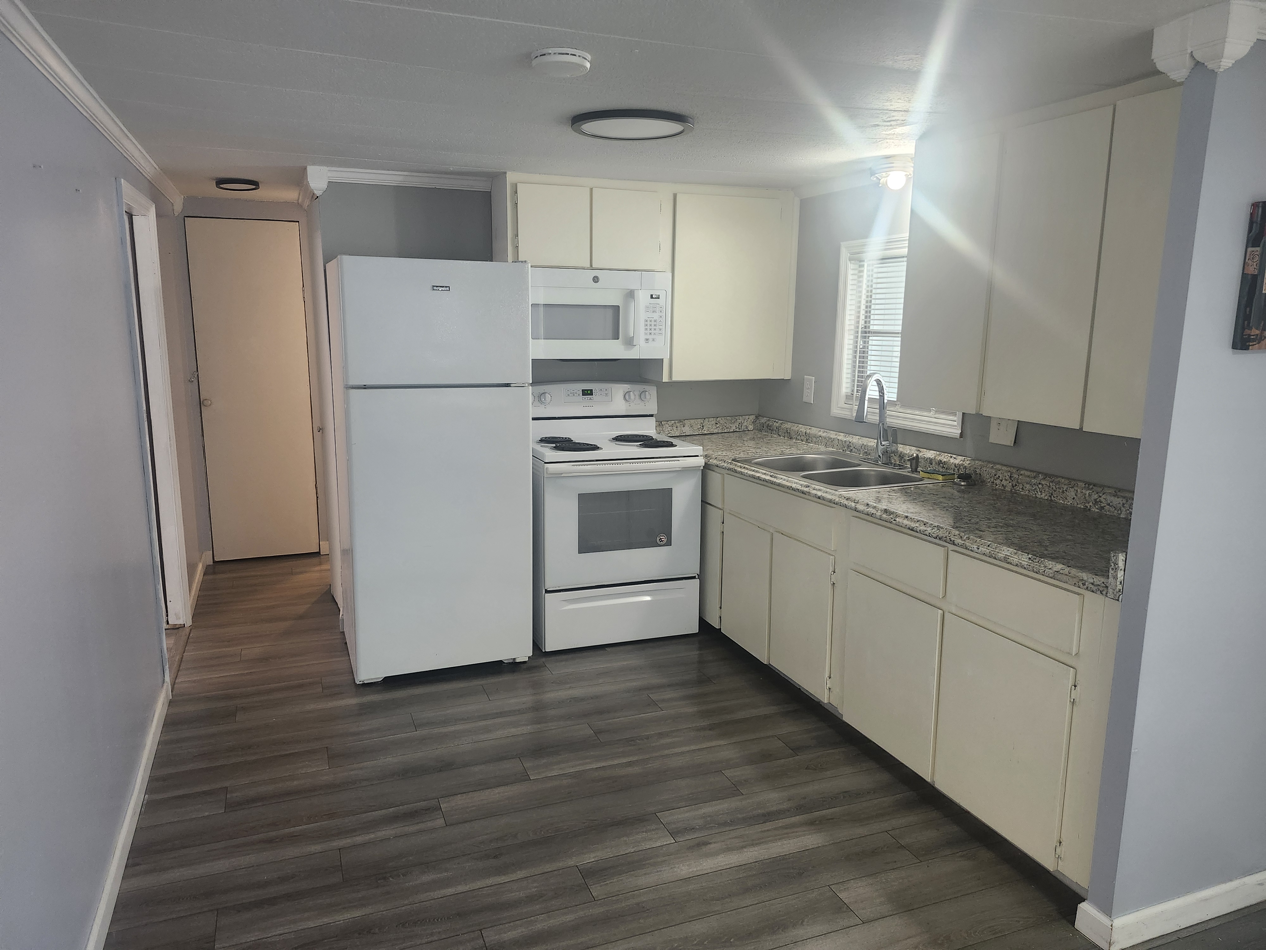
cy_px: 475
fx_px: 841
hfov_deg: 73.9
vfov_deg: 58.9
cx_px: 633
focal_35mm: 23
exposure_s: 1/120
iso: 400
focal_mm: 5.54
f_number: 1.8
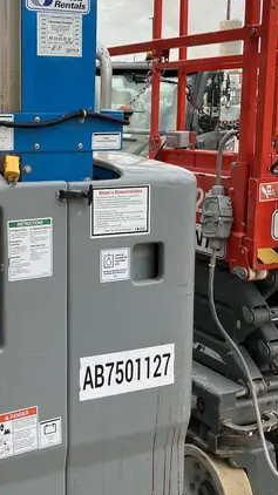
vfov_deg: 39.2
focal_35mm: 53
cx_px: 49
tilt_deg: -8.8
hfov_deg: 22.3
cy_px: 234
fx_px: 695
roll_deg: +0.1
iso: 40
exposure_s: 1/121
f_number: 1.8
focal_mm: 3.99
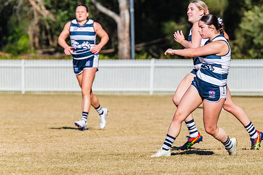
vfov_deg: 2.0
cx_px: 210
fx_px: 4971
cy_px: 41
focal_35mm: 680
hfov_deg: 3.0
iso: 640
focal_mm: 420
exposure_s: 1/1600
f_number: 9
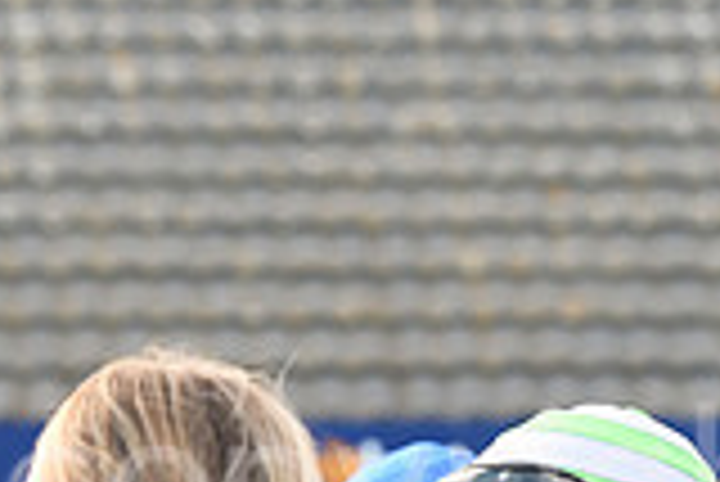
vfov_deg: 2.5
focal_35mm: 544
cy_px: 777
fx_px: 10890
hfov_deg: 3.8
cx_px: 594
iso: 400
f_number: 6.3
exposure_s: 1/160
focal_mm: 150
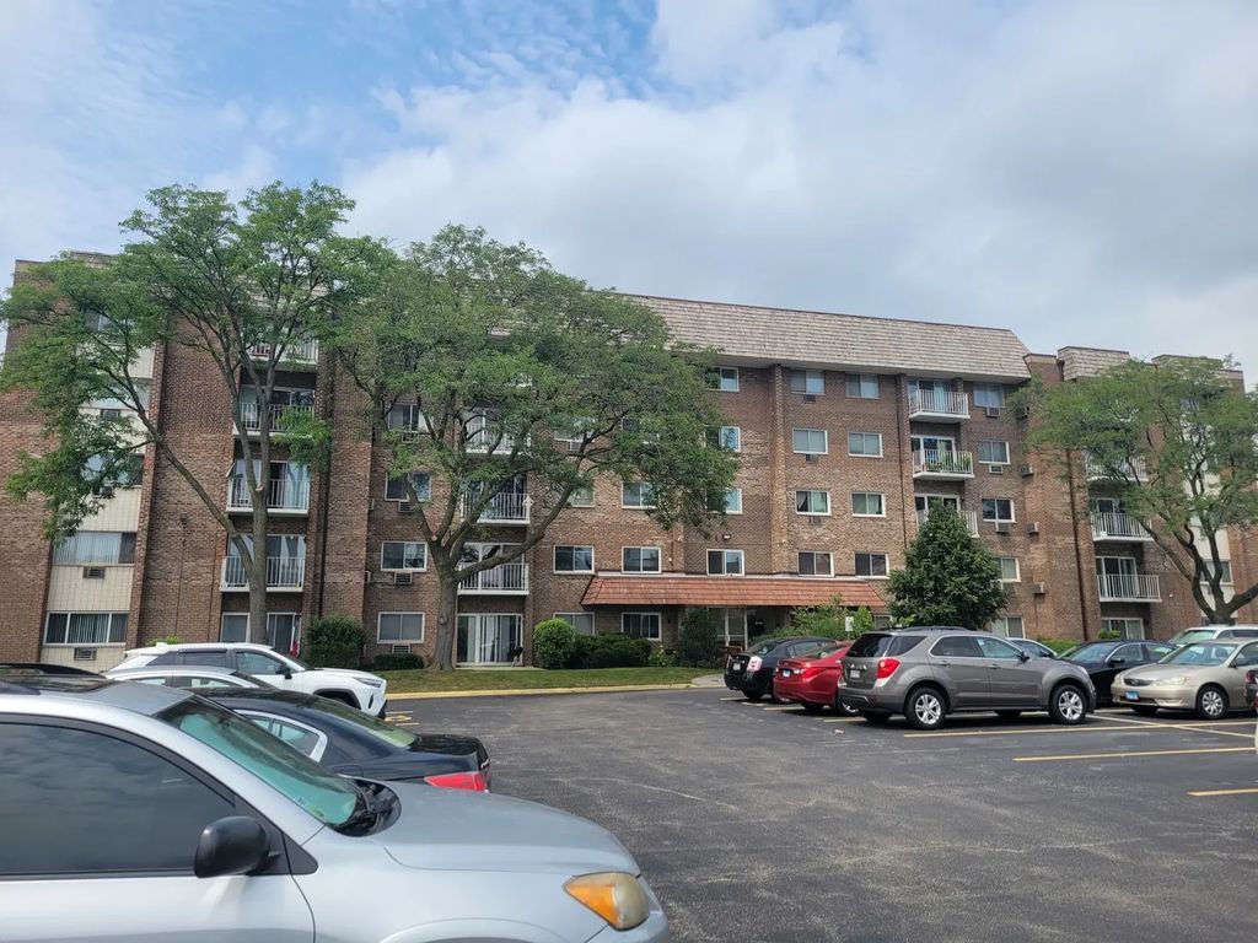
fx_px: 945
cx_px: 629
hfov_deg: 67.3
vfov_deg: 53.1
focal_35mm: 26
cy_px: 472
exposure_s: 1/2359
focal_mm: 5.4
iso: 40
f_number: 1.8
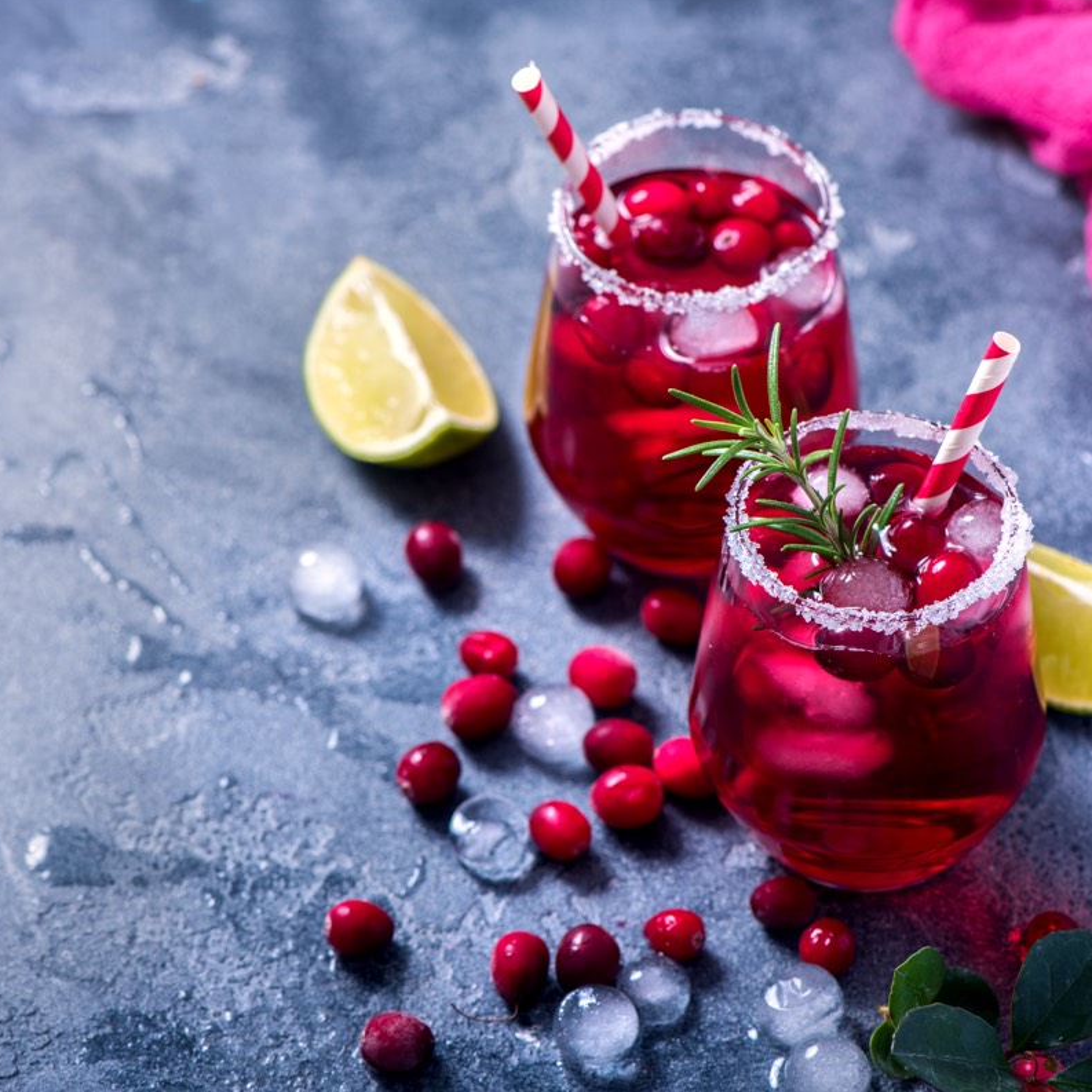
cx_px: 508
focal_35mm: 135
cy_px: 543
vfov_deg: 12.9
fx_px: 4818
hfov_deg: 12.9
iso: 100
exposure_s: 1/200
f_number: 6.3
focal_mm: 105
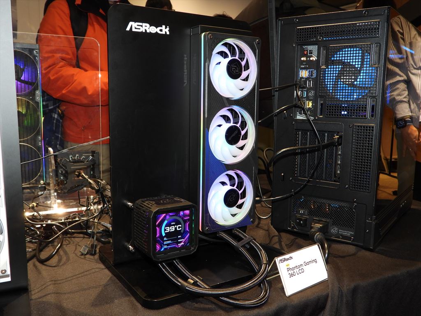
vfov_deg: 44.2
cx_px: 210
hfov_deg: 56.8
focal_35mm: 32
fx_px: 389
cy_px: 158
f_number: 3.2
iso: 200
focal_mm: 5.8
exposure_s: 1/30
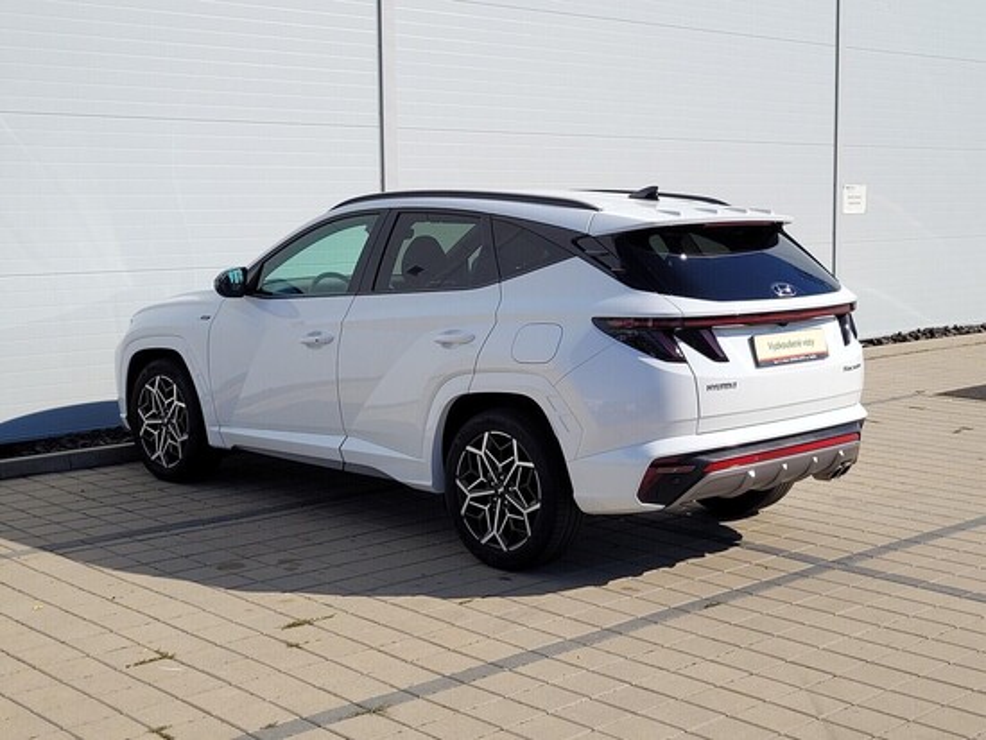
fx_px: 741
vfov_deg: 53.1
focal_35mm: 26
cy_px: 370
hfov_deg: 67.3
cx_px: 493
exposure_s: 1/3109
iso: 40
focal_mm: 5.4
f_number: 1.8
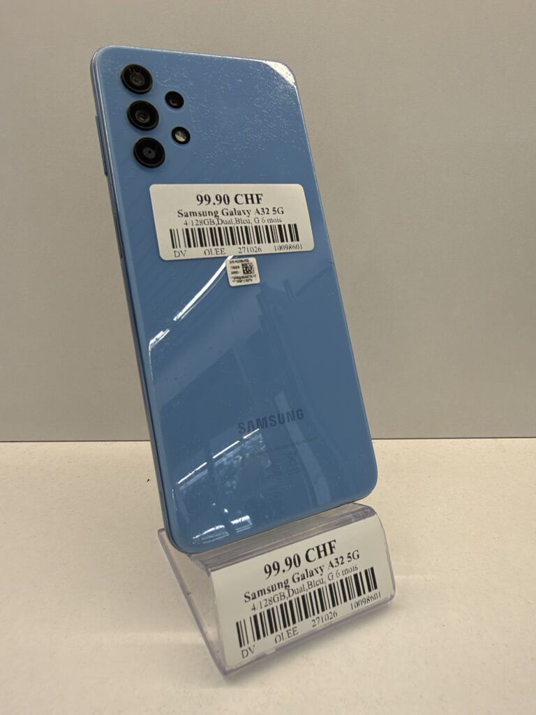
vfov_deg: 69.4
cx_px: 268
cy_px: 358
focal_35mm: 25
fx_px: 516
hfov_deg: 54.9
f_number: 2.2
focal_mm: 2.22
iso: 125
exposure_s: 1/100
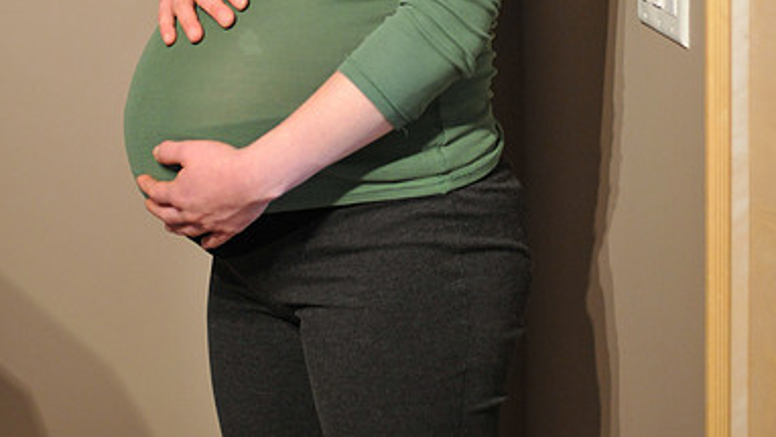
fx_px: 2449
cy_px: -12
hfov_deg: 18.0
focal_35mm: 119
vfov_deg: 10.1
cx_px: 387
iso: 900
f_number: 2
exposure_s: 1/125
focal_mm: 50
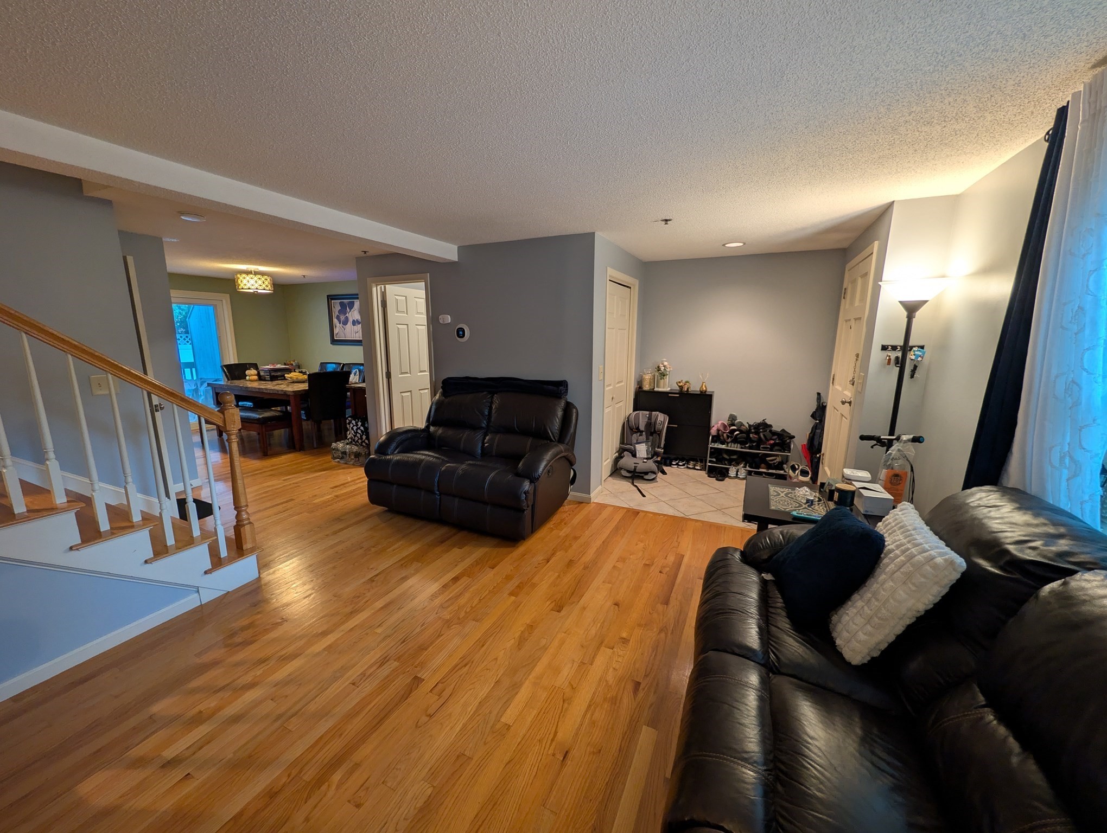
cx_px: 554
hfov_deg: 110.5
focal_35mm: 12
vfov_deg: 94.6
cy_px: 416
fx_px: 384
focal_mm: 2.02
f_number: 1.7
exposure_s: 1/40
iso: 52
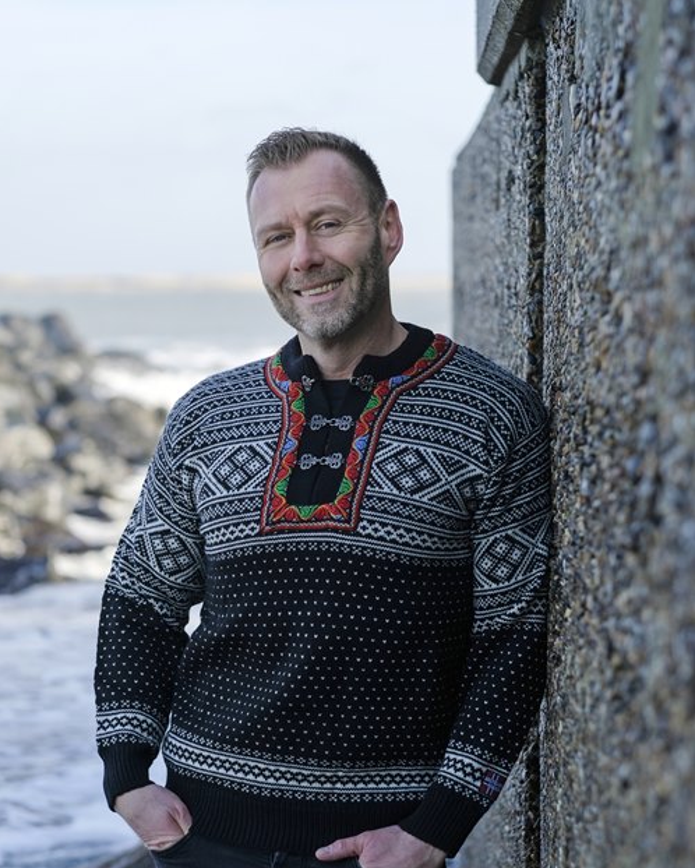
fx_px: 2441
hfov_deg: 16.2
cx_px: 348
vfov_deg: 20.1
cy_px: 522
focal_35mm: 95
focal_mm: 56
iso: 200
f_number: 2.8
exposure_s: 1/1250
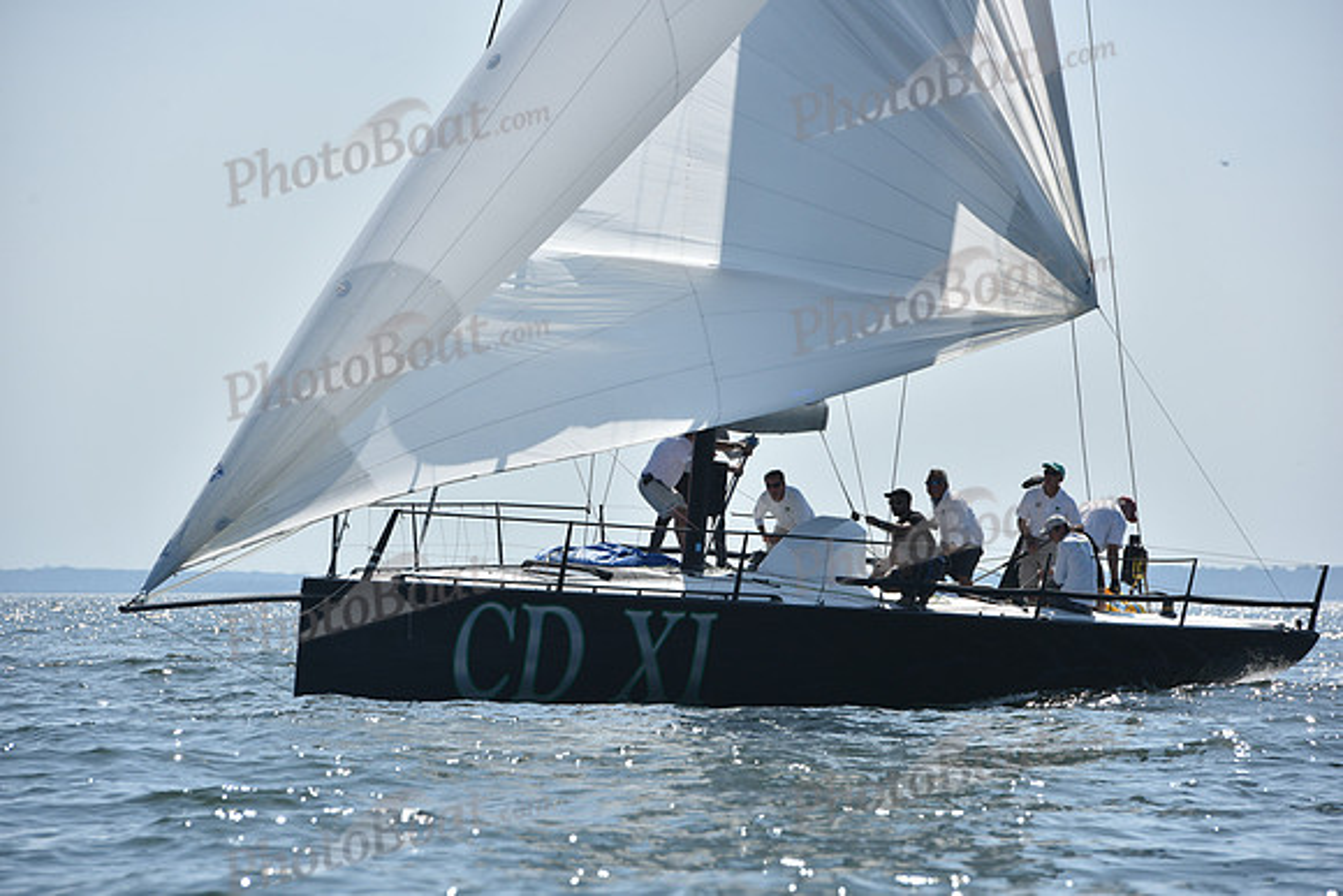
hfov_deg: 10.5
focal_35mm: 195
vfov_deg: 7.0
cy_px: 448
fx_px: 7276
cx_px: 672
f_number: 9
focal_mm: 195
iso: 250
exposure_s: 1/1250
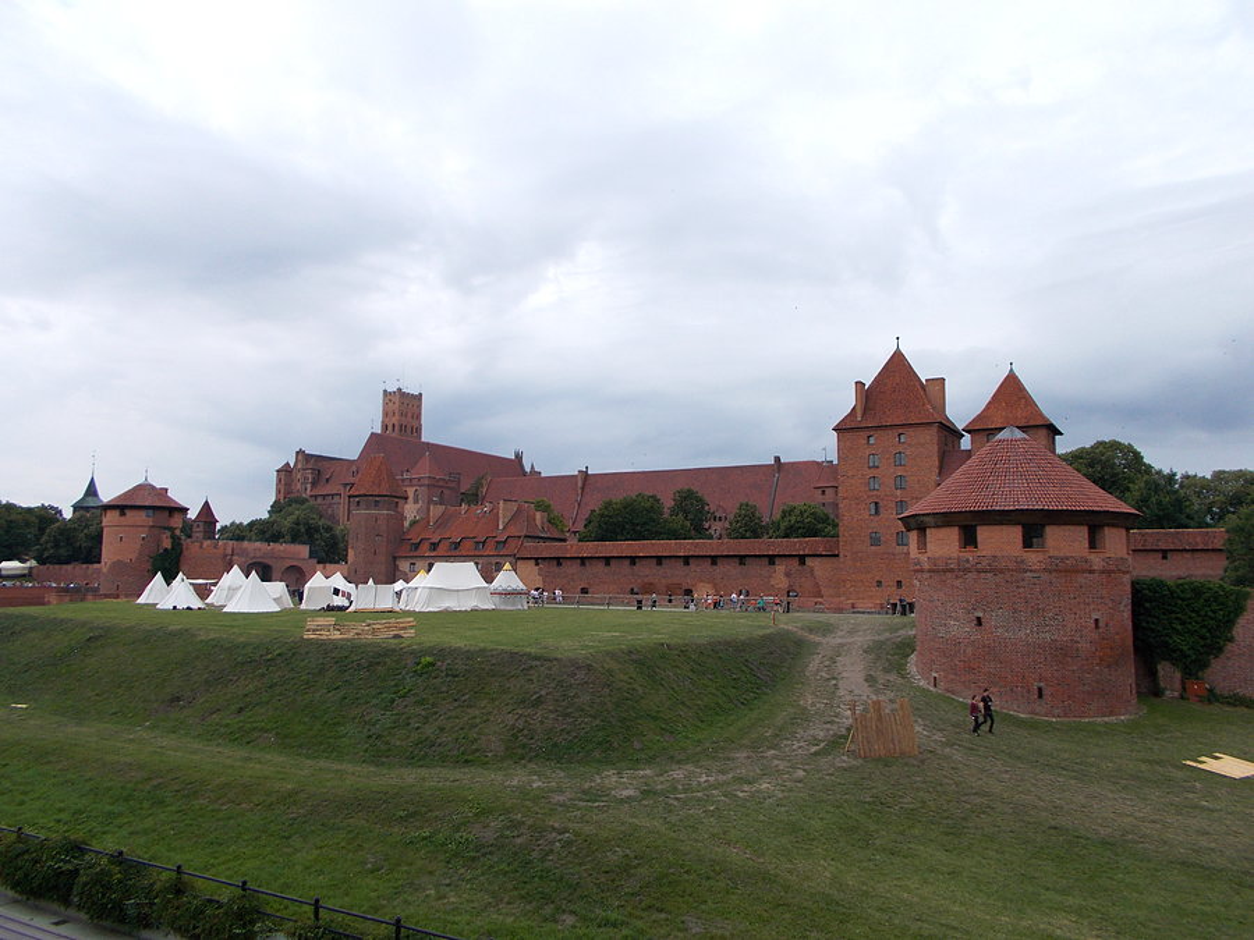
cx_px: 627
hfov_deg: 67.3
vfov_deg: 53.1
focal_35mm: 26
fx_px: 942
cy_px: 470
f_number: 8
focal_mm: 4.6
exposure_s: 1/200
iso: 80
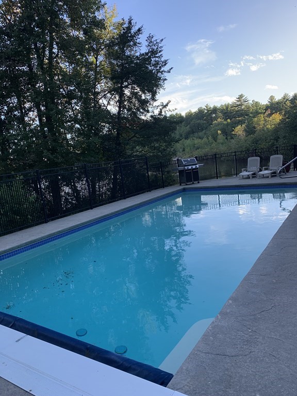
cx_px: 148
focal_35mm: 26
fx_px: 297
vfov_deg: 67.3
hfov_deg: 53.1
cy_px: 198
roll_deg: +8.4
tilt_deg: -8.7
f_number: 1.8
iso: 25
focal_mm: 4.25
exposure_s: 1/342
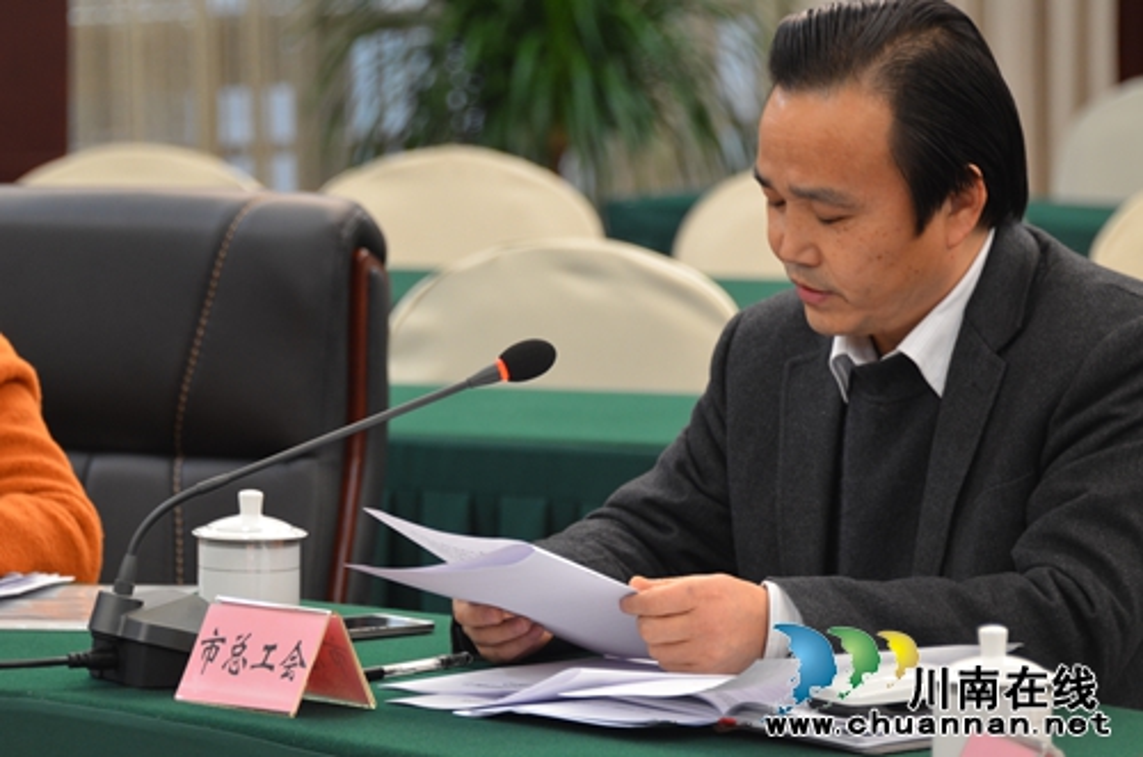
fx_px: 8078
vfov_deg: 5.4
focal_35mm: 255
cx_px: 572
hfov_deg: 8.1
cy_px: 378
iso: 640
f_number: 5.6
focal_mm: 170
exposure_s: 1/20
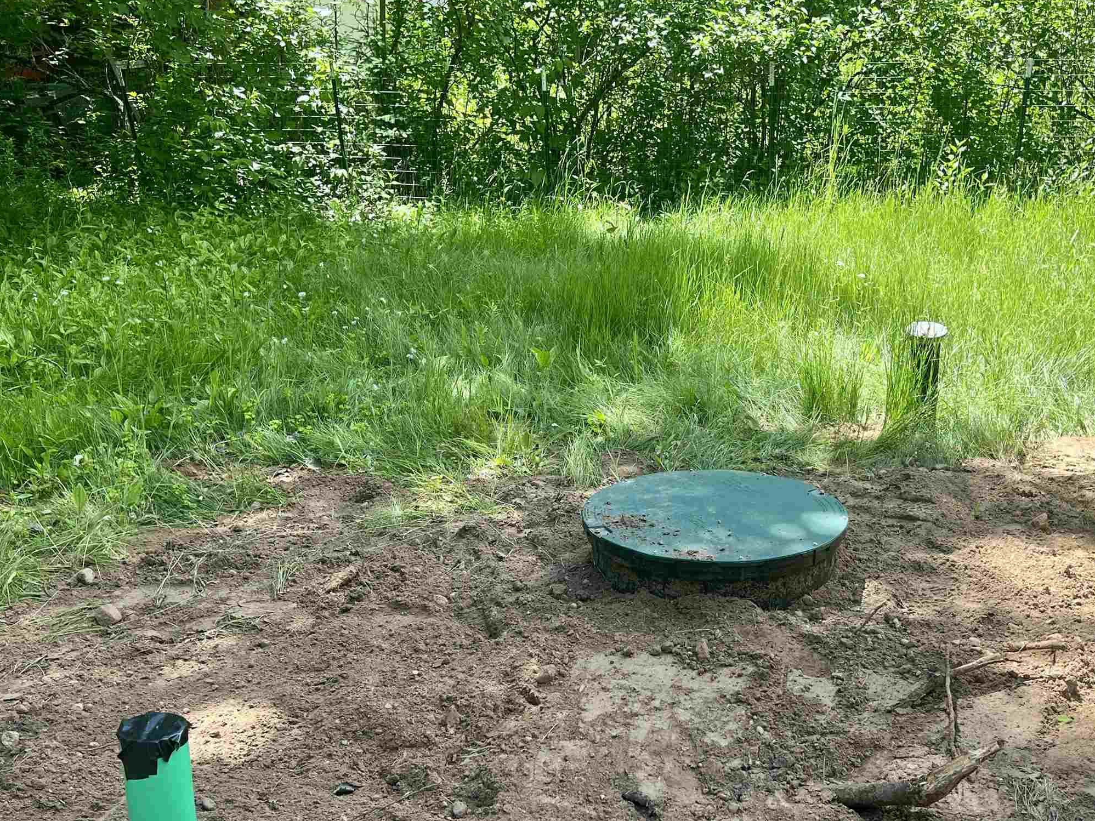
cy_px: 581
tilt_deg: -20.1
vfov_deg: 35.4
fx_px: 1265
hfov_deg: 46.5
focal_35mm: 40
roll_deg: +0.9
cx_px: 655
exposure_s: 1/873
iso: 50
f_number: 1.5
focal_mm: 5.7
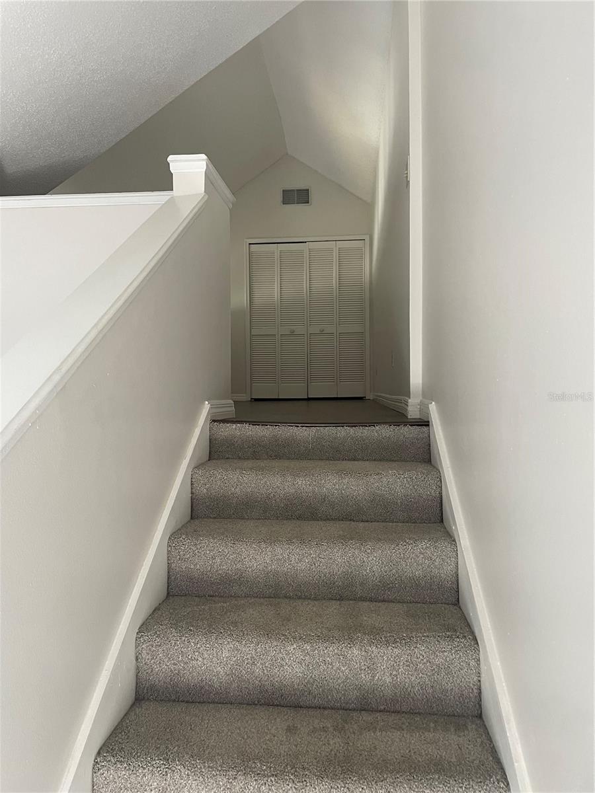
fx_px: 596
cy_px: 396
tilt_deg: -1.1
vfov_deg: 67.3
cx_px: 298
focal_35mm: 26
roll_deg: +0.3
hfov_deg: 53.1
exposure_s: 1/60
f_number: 1.6
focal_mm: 4.2
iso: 160
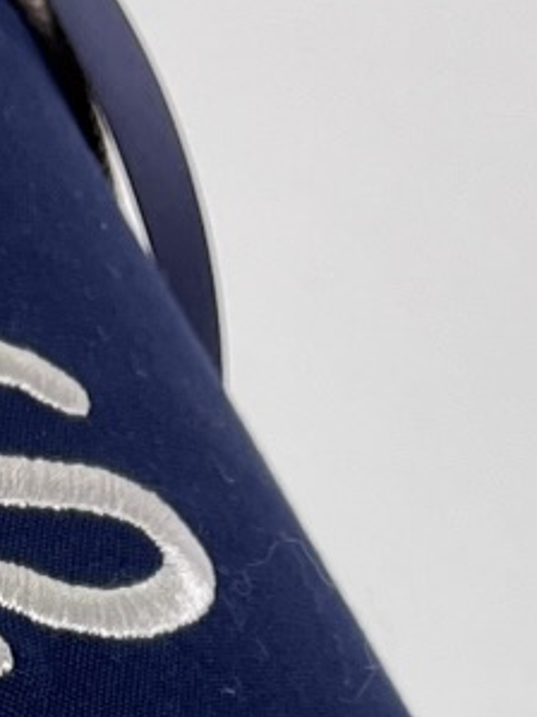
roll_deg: -19.4
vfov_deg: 9.8
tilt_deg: -42.8
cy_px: 1736
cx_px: 199
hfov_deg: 8.3
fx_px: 3684
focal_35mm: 178
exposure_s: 1/100
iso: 64
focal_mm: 5.1
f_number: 1.6
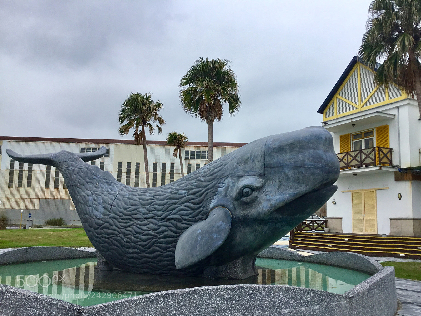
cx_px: 210
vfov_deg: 45.4
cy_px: 158
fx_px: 377
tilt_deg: +7.5
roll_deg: -0.7
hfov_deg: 58.4
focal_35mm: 31
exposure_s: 1/673
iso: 25
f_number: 2.4
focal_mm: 3.3
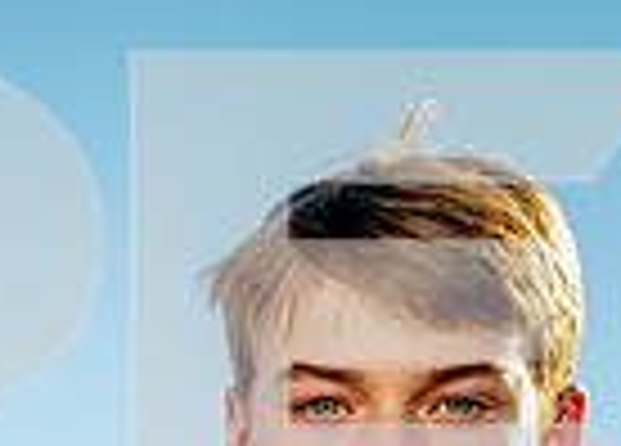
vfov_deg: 6.2
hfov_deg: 8.5
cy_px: 892
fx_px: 3992
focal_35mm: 226
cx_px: -502
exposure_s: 1/125
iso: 100
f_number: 9
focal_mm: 51
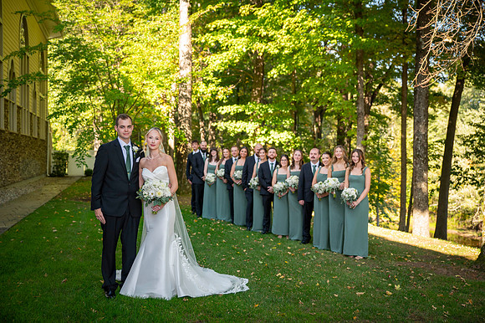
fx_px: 624
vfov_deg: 29.0
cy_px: 162
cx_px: 242
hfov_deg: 42.5
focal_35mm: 46
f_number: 2.8
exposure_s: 1/640
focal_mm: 46
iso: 400
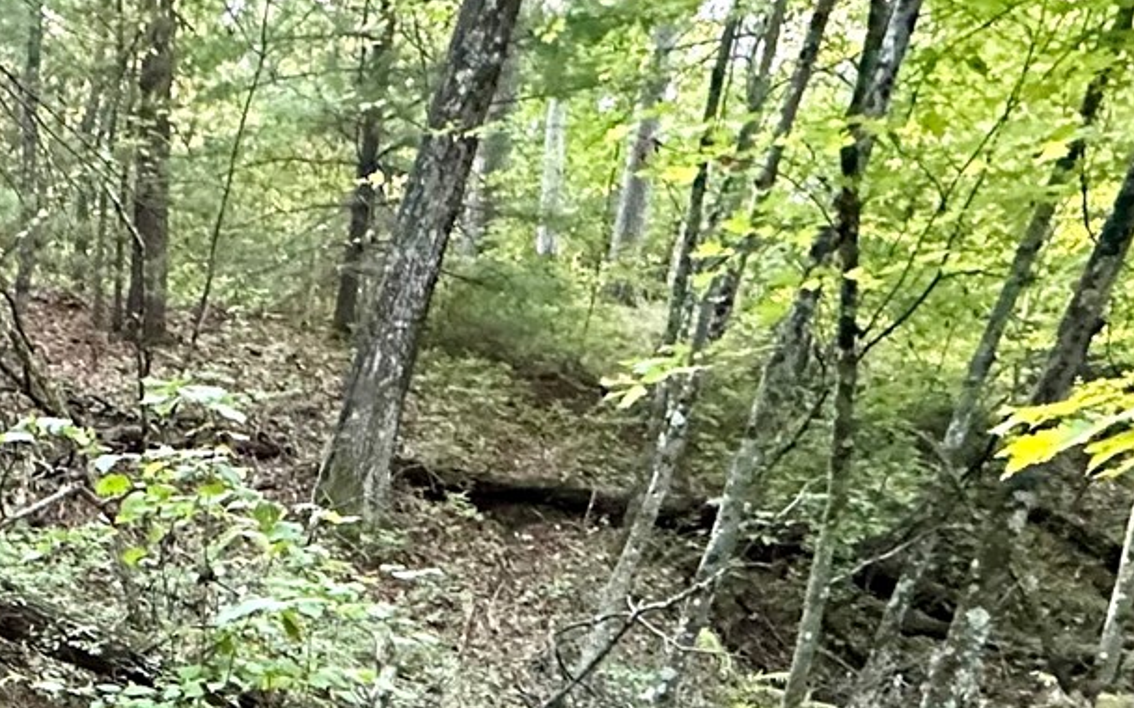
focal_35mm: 50
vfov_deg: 20.2
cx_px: -173
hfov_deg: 33.8
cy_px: 1202
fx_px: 1545
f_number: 2.2
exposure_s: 1/60
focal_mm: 2.22
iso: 500
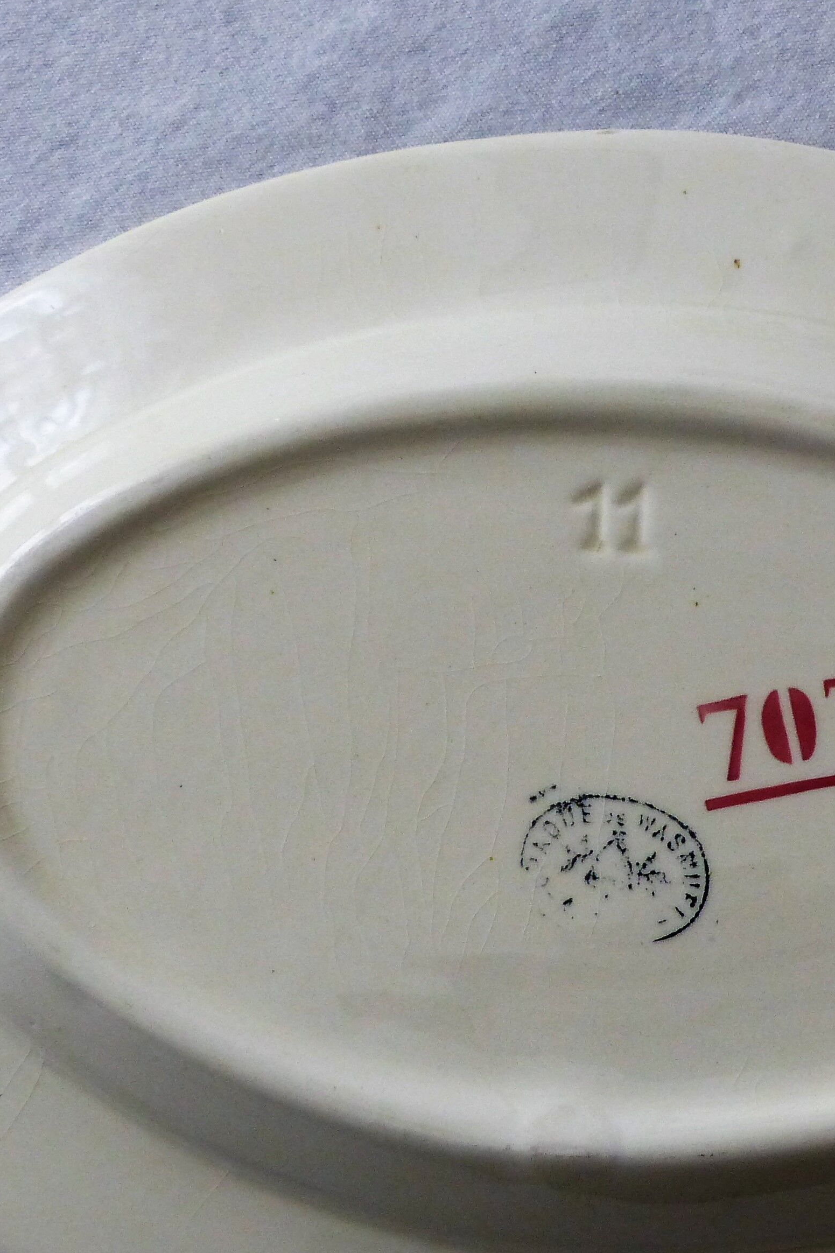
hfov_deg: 22.8
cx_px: 628
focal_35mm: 59
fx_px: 2053
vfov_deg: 33.7
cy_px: 803
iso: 250
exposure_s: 1/60
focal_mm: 5.8
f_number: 2.8
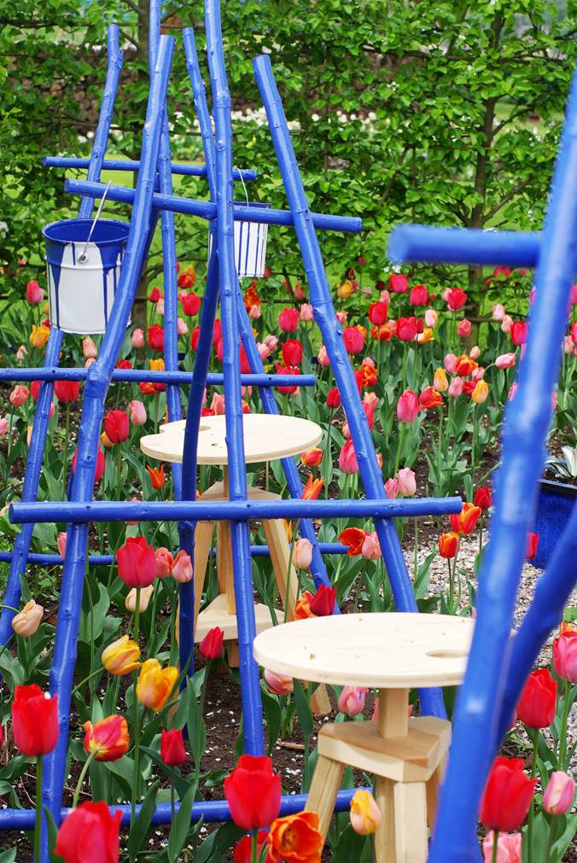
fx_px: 1823
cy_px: 434
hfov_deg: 18.0
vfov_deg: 26.6
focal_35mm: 76
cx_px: 286
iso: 100
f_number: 4.5
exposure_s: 1/180
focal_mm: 50
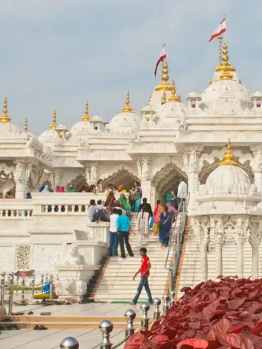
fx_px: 716
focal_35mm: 71
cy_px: 145
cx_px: 231
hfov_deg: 20.4
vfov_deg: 27.4
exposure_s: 1/400
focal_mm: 25
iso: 200
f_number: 10
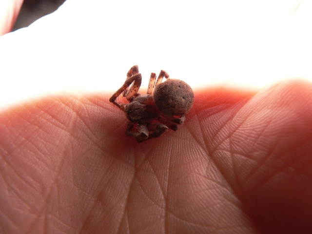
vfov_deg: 39.7
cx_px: 156
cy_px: 117
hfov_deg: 51.4
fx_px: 324
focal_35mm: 36
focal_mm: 6
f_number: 4
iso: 100
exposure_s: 1/60
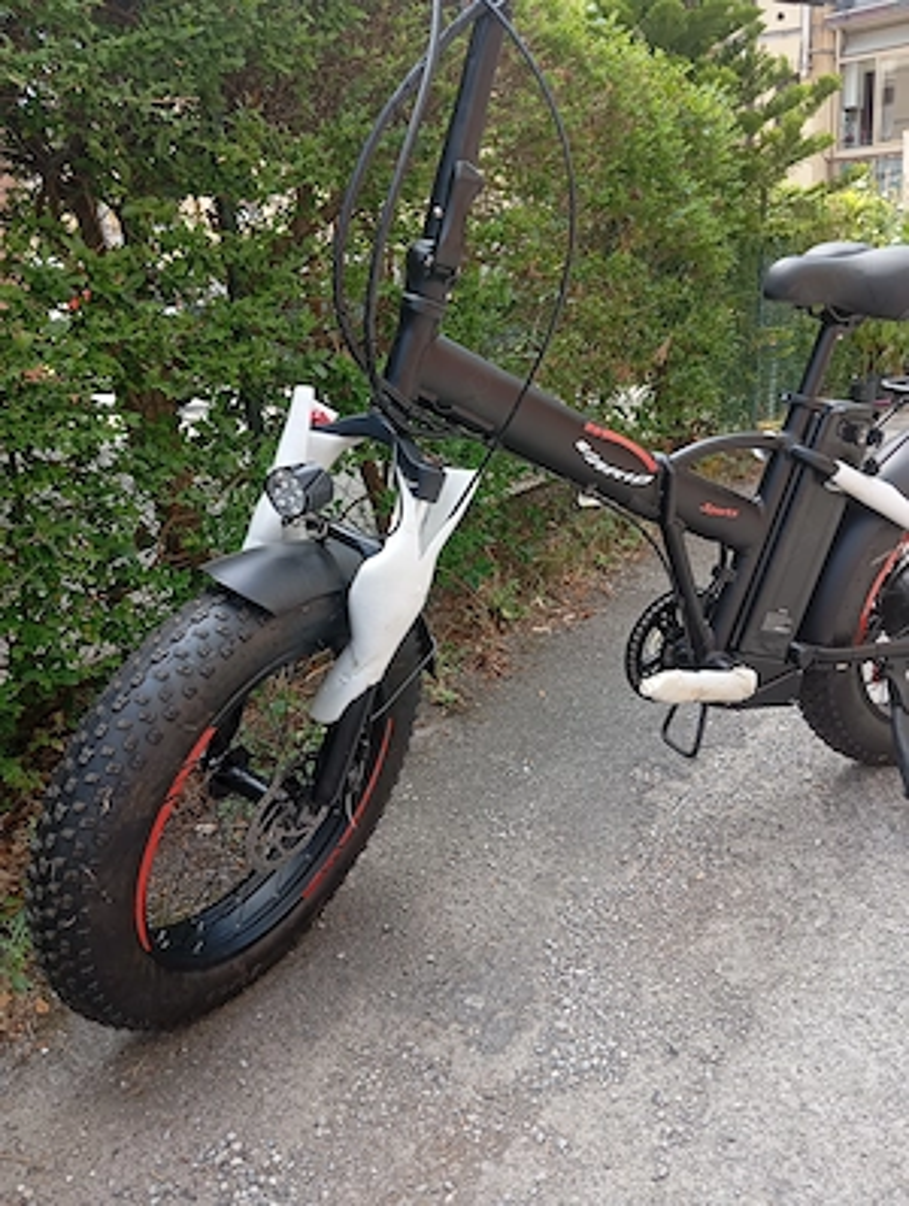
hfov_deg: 49.9
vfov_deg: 63.4
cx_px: 454
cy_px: 603
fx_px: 977
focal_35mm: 28
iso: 108
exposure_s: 1/146
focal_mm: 4.22
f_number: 1.8
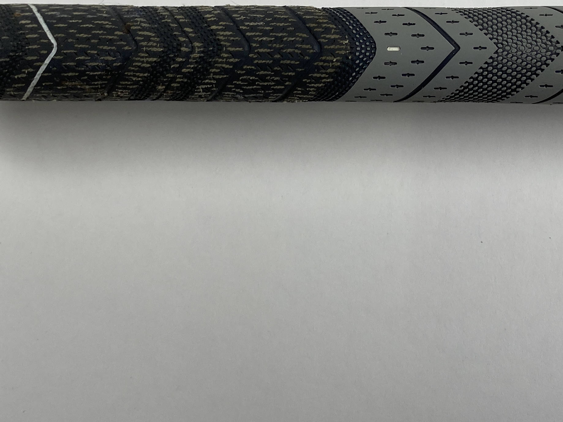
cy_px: 67
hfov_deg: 33.5
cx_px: 372
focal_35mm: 57
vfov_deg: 25.1
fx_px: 927
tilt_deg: -69.0
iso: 32
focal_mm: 4.25
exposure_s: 1/235
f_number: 1.8
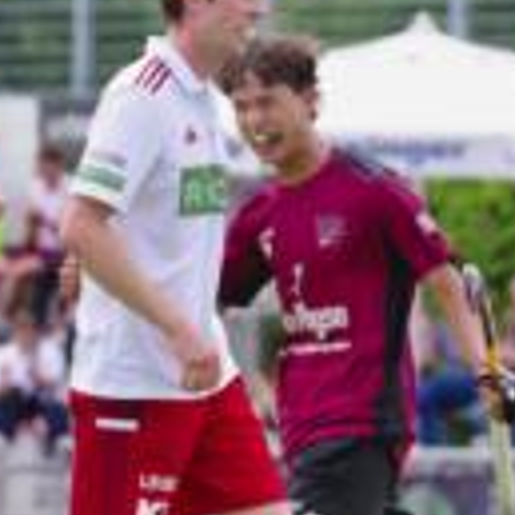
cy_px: 287
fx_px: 11614
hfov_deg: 2.5
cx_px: -343
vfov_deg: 2.5
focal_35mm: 690
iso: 1600
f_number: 7.1
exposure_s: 1/2000
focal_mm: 210
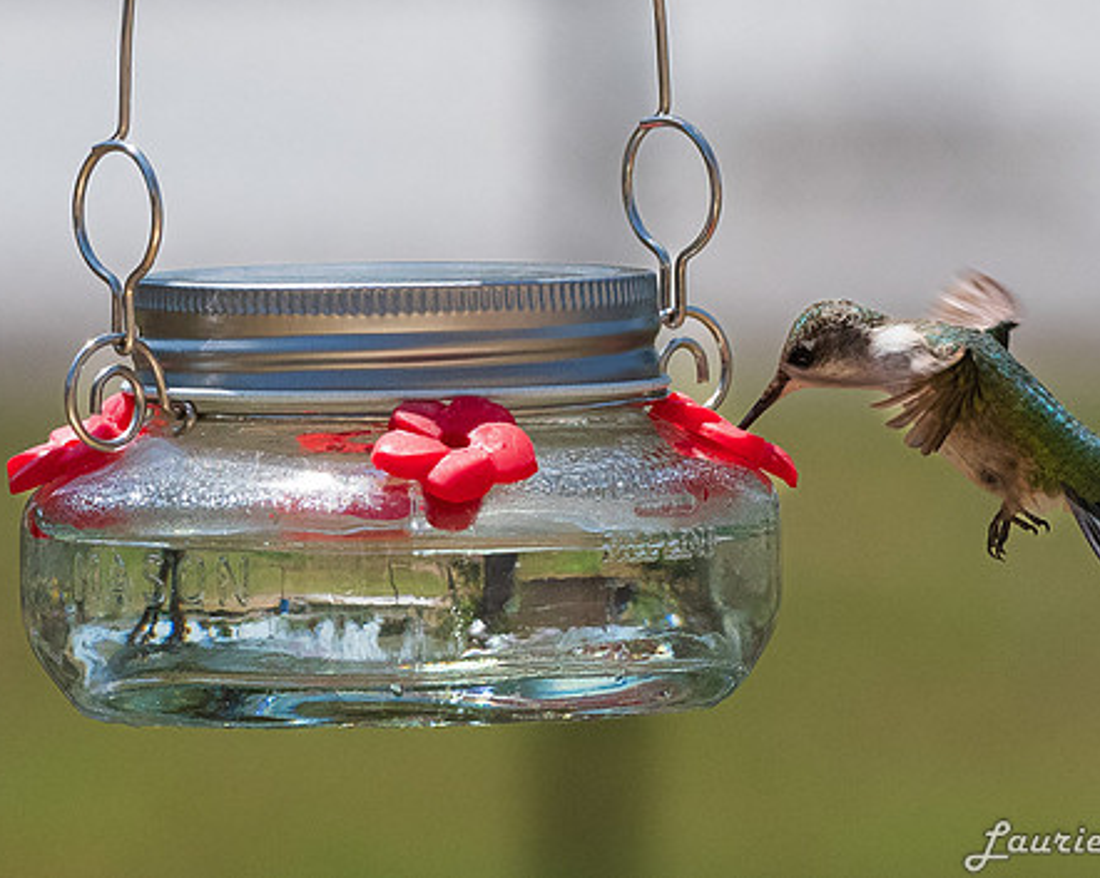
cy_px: 457
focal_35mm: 762
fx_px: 24791
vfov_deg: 2.0
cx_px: 610
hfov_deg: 2.5
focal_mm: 200
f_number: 9
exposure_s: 1/3200
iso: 1000
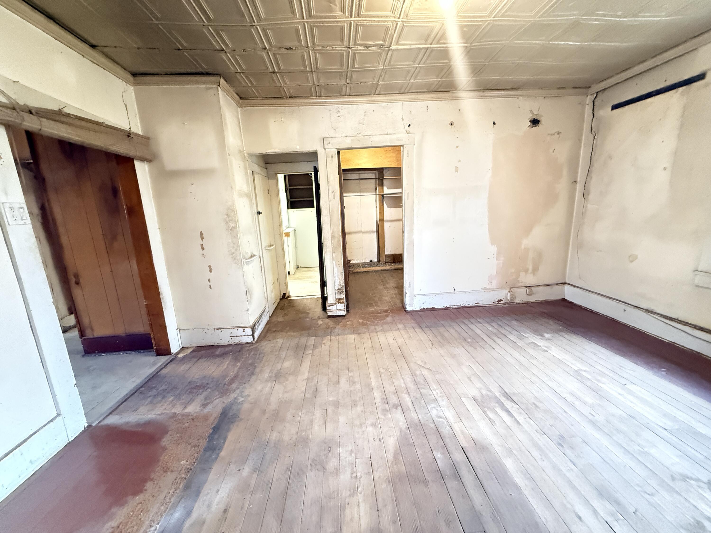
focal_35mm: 14
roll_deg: +2.4
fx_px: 288
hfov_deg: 102.1
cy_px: 266
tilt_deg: -11.3
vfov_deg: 85.7
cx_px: 356
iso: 800
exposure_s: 1/40
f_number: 2.2
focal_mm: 2.22
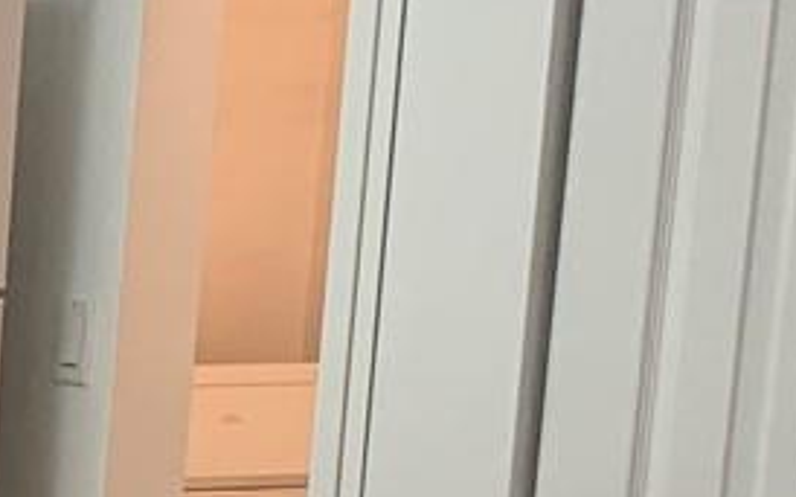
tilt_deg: -10.0
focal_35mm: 161
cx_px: -1089
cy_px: 735
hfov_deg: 11.0
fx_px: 3491
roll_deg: -1.0
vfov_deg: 8.0
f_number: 1.8
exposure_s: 1/60
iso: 64
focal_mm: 4.25
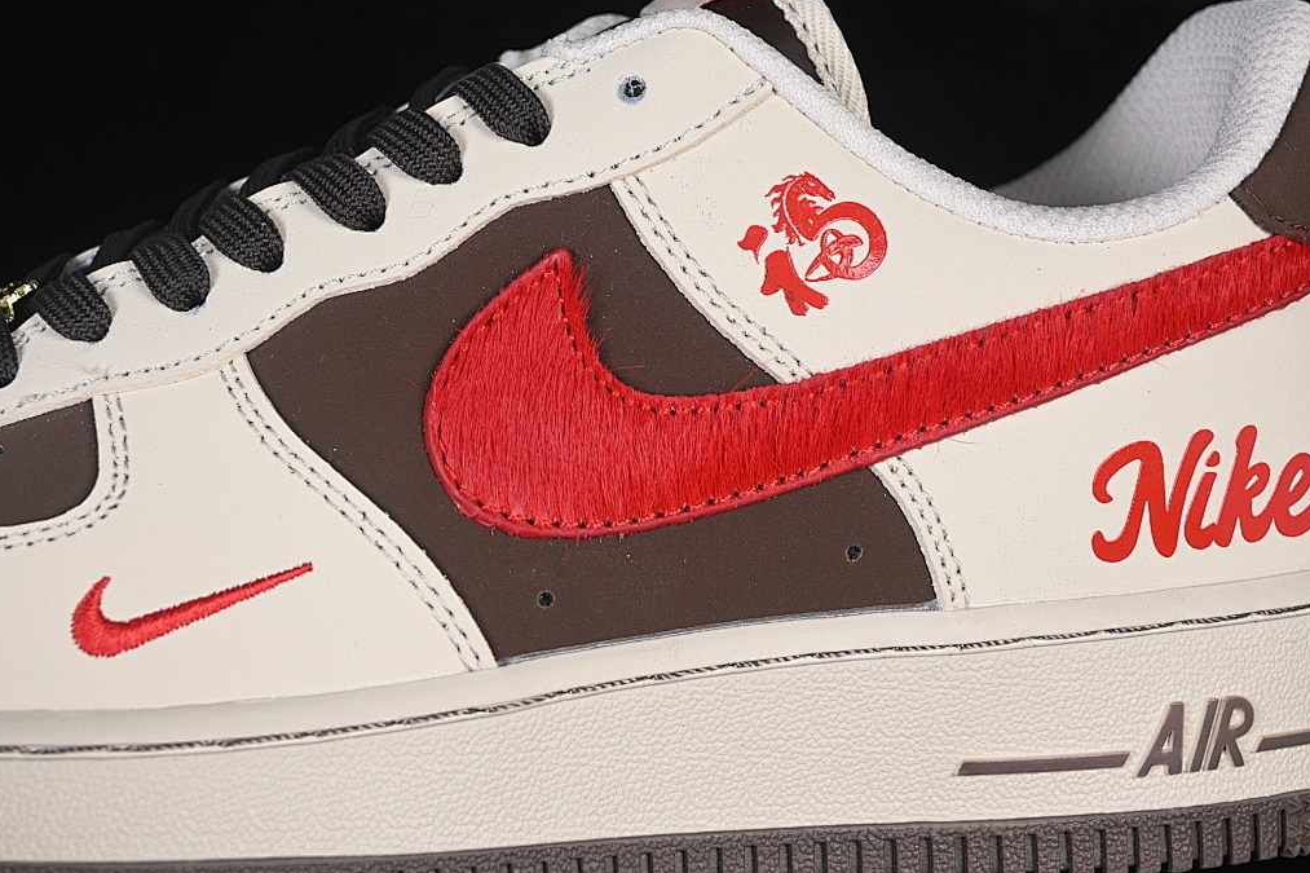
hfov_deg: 25.4
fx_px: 2910
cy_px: 432
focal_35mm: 80
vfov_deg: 17.1
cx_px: 628
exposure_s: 1/80
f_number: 7.1
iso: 160
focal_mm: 50
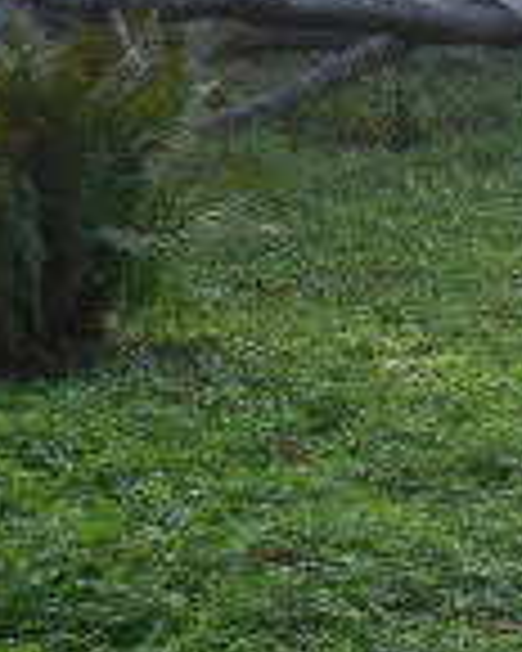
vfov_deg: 8.1
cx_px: 891
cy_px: -139
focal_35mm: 236
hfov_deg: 6.4
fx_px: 4558
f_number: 3
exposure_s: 1/133
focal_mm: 6.3
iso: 80
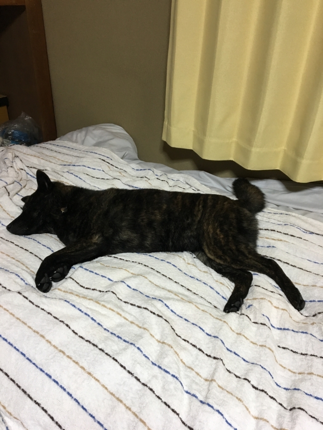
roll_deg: -2.0
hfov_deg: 48.2
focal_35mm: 29
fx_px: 361
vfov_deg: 61.7
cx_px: 162
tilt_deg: -32.3
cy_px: 215
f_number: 2.2
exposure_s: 1/30
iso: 100
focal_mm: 4.15
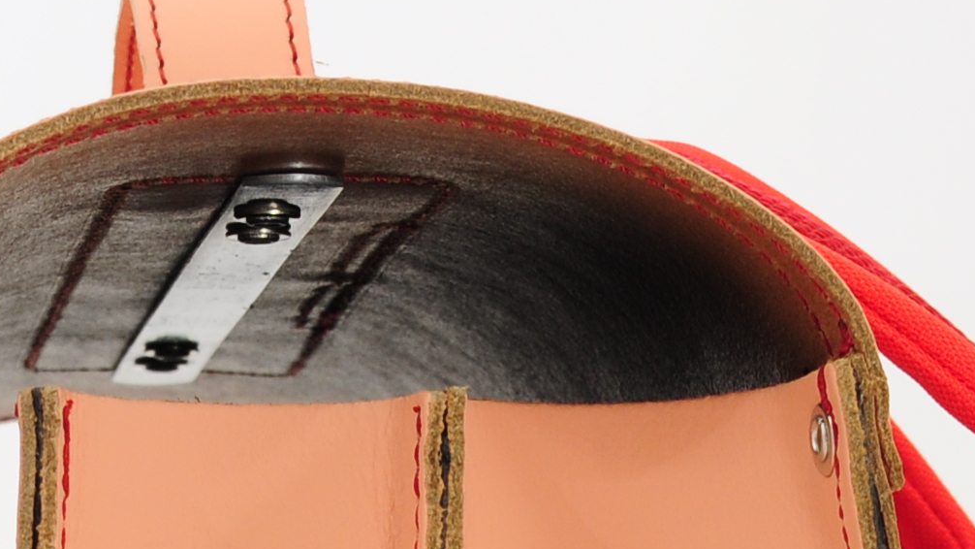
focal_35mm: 234
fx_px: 6056
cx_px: 380
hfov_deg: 9.2
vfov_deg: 5.1
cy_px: 1121
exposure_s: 1/25
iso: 200
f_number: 9
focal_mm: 35
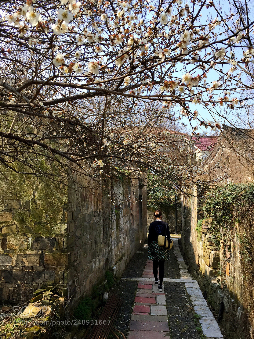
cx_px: 127
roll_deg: +0.0
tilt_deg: +4.1
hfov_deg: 48.2
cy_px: 170
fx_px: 284
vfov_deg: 61.7
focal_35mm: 29
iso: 32
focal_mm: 4.15
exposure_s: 1/694
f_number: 2.2
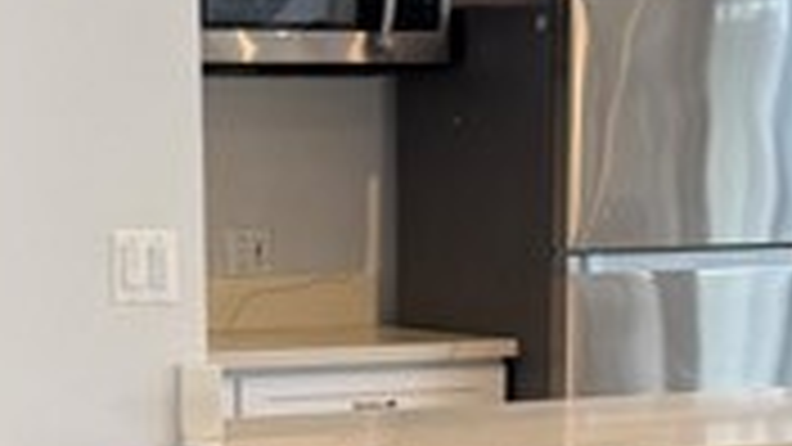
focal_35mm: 152
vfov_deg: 7.6
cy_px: 946
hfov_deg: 14.1
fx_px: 3192
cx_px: 310
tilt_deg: -16.0
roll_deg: +0.2
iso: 125
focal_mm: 6.76
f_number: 1.78
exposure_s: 1/120
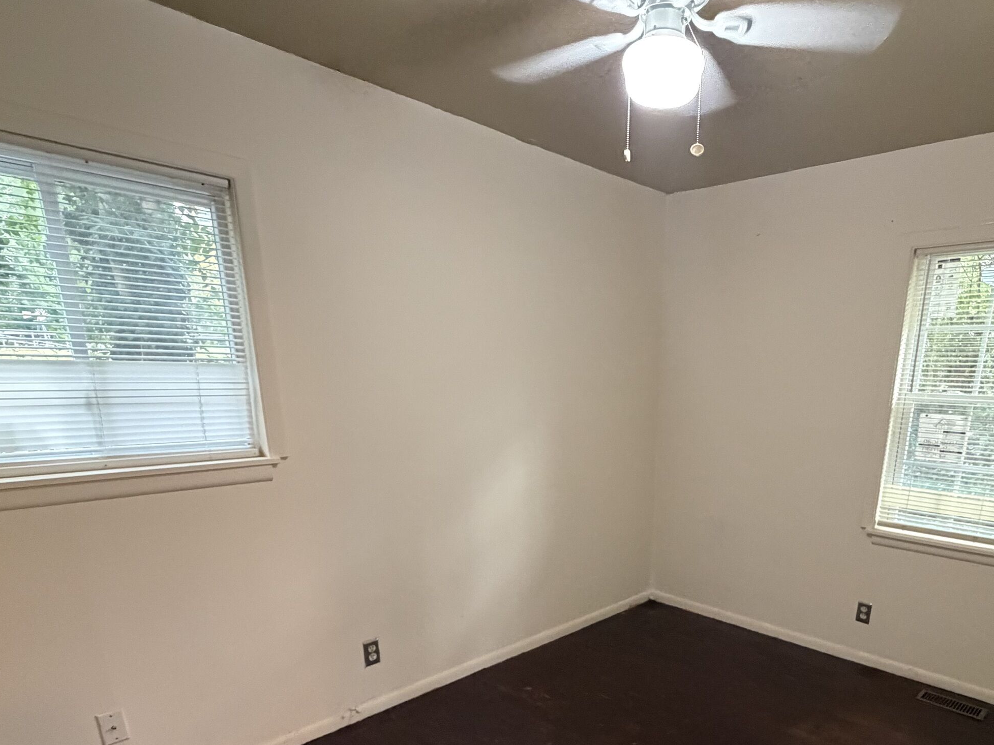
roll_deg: -1.7
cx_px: 620
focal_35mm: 22
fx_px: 632
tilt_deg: -16.1
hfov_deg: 75.1
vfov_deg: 58.2
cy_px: 549
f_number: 2.2
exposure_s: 1/60
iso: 800
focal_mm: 2.22
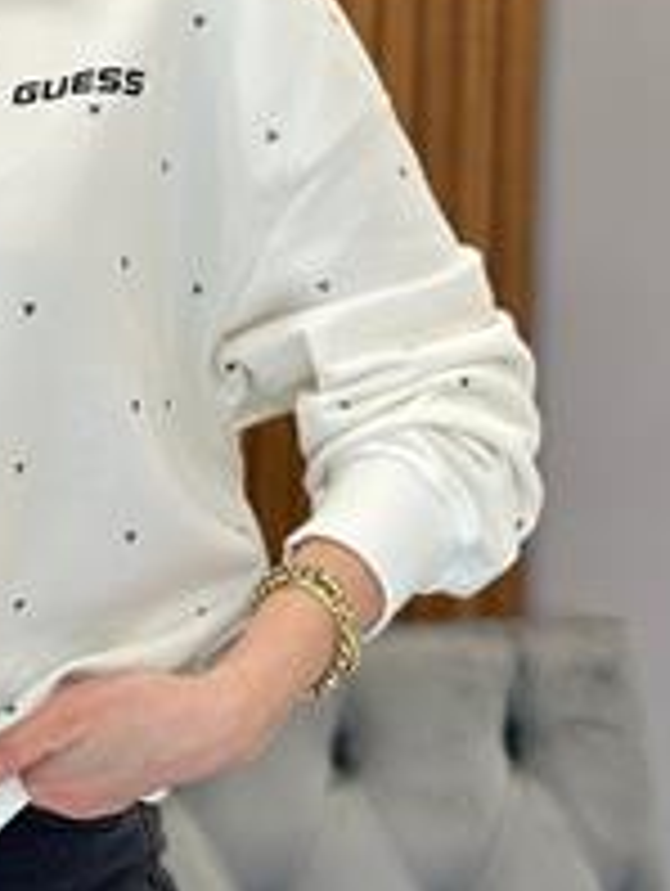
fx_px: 3245
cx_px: 13
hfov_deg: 11.7
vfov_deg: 15.6
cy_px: 382
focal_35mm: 126
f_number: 1.78
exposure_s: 1/100
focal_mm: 6.86
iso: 125
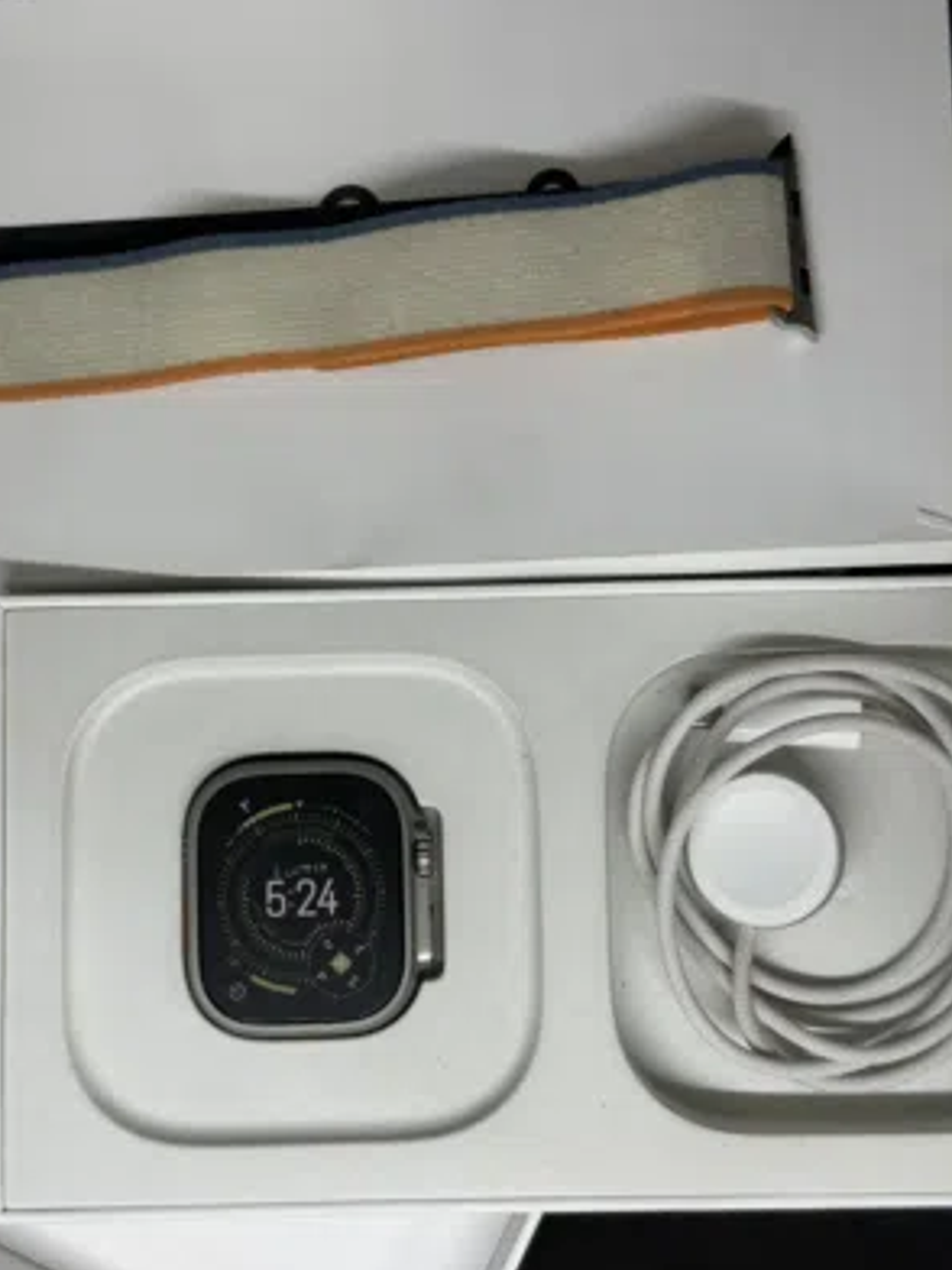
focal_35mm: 49
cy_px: 641
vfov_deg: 38.9
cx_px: 470
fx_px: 1797
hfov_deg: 29.7
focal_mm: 6.86
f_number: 1.78
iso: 40
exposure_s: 1/123
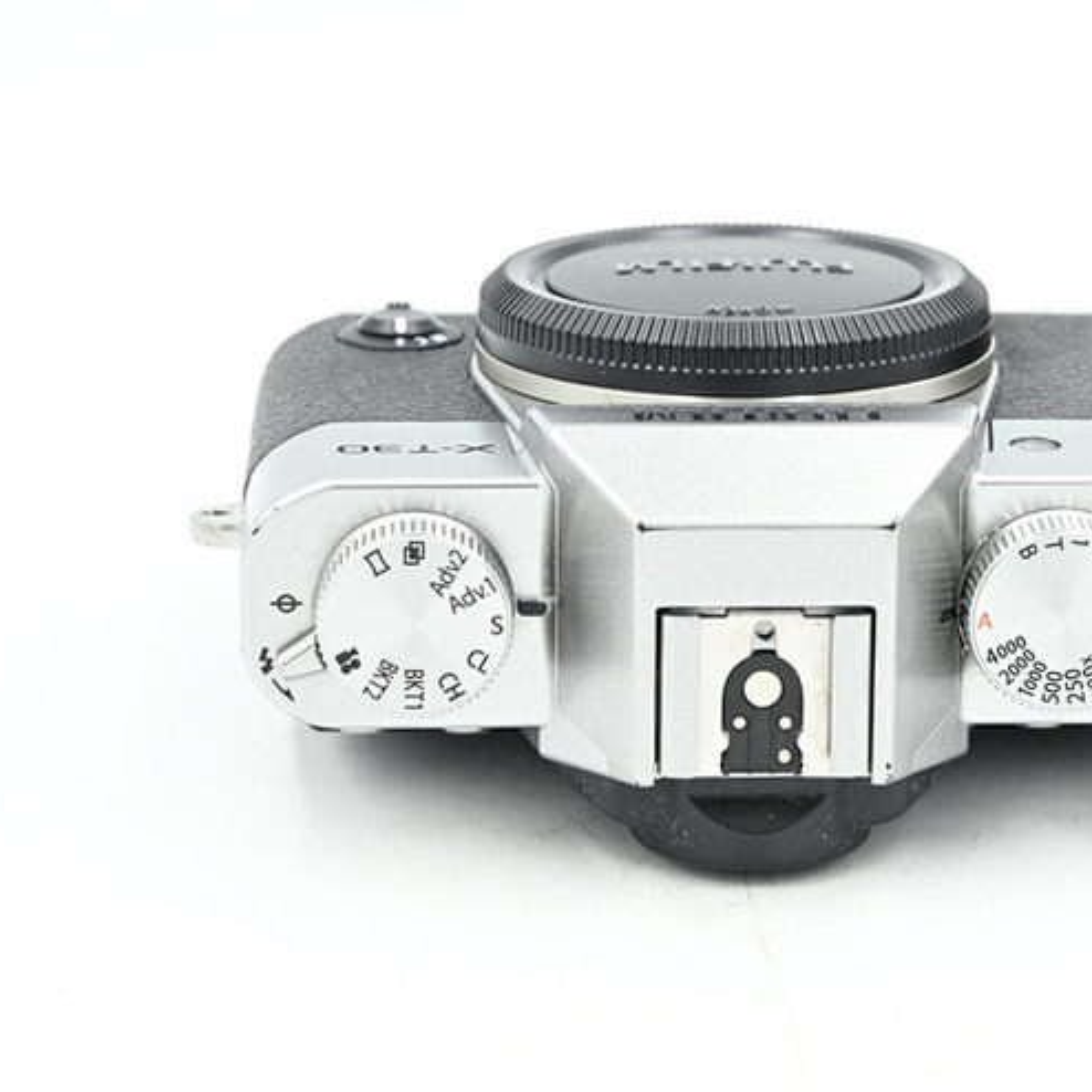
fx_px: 3426
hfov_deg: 18.0
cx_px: 791
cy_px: 546
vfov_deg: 18.1
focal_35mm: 96
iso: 200
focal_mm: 75
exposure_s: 1/15
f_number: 14
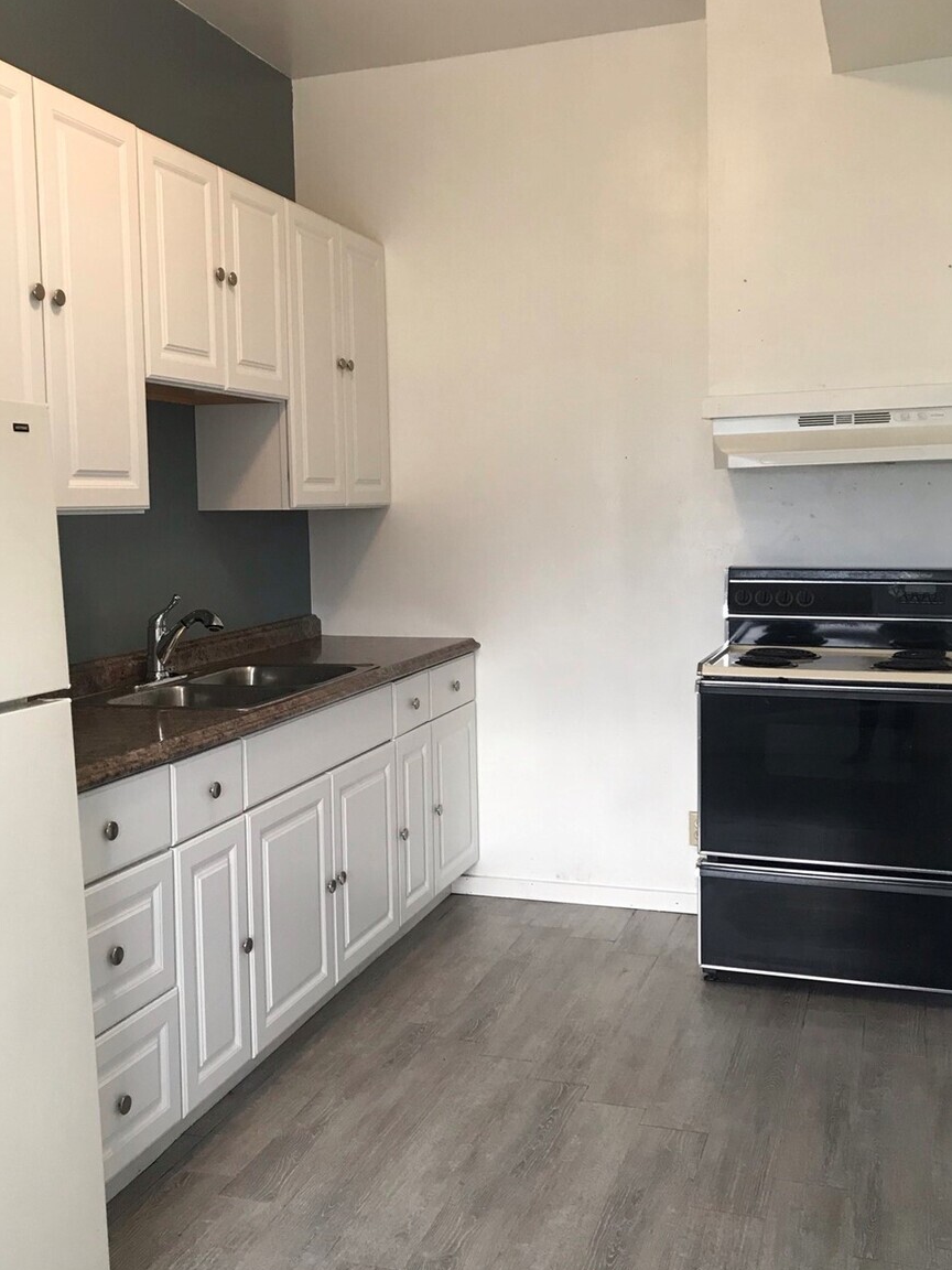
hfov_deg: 40.7
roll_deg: +1.3
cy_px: 613
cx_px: 469
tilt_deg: -3.8
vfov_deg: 52.6
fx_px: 1283
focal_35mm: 35
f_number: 1.8
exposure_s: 1/30
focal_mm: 3.99
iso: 20
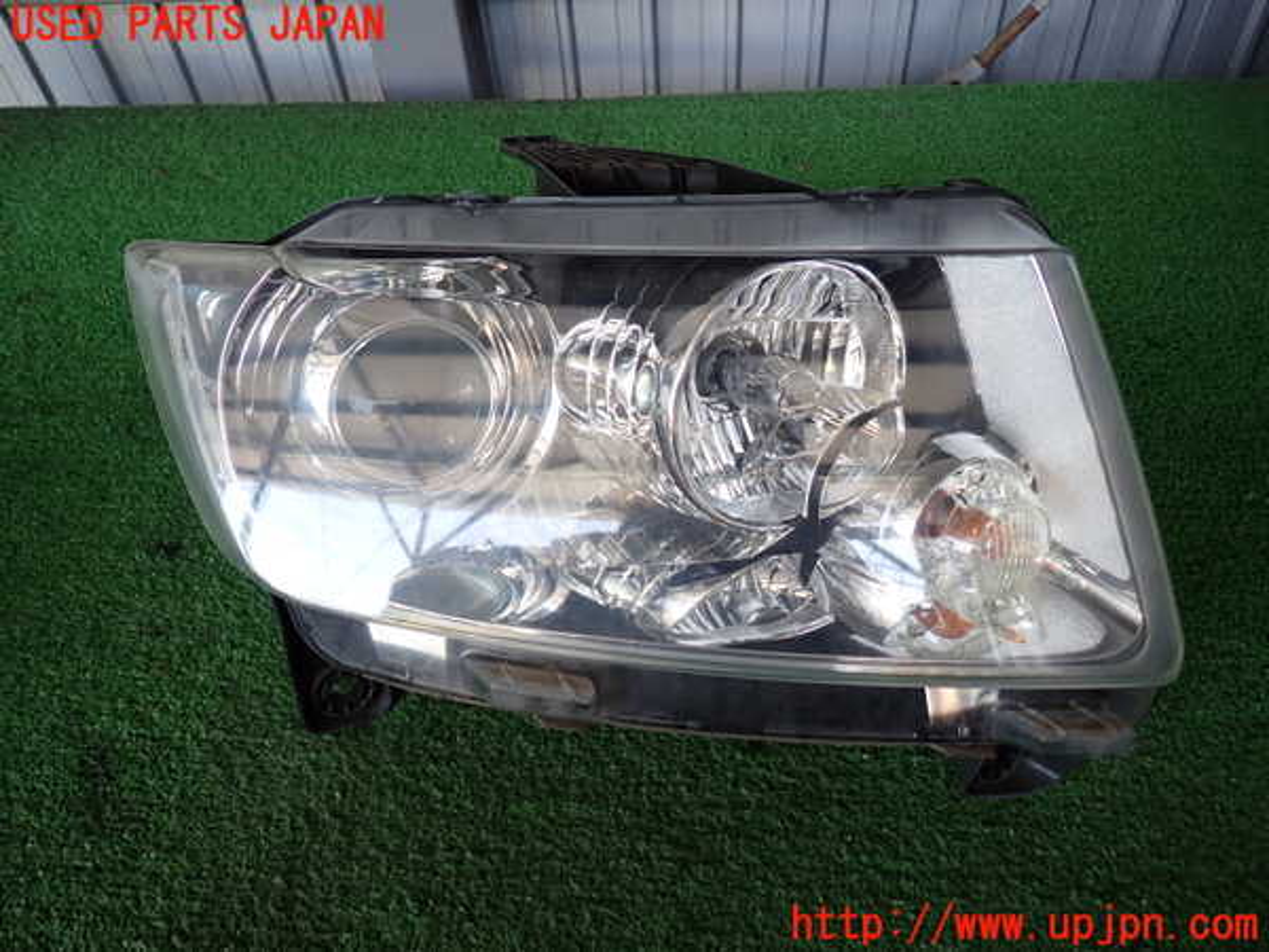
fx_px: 916
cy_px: 476
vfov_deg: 54.9
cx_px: 634
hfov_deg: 69.4
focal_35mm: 25
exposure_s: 1/80
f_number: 2
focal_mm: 4.5
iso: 100
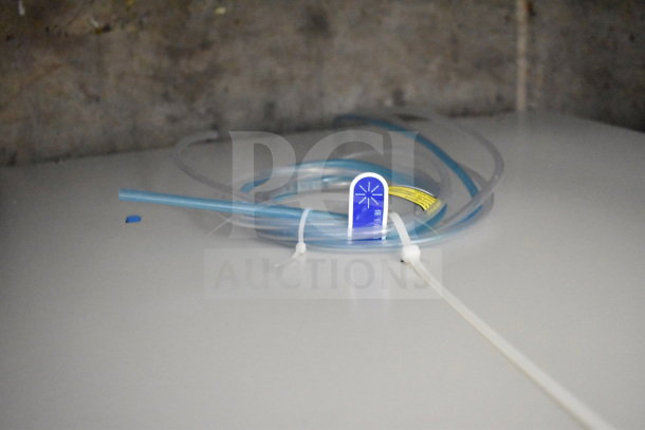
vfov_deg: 36.9
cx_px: 322
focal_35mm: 36
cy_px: 215
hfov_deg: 53.1
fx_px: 645
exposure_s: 1/40
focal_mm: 24
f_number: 4
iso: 12800
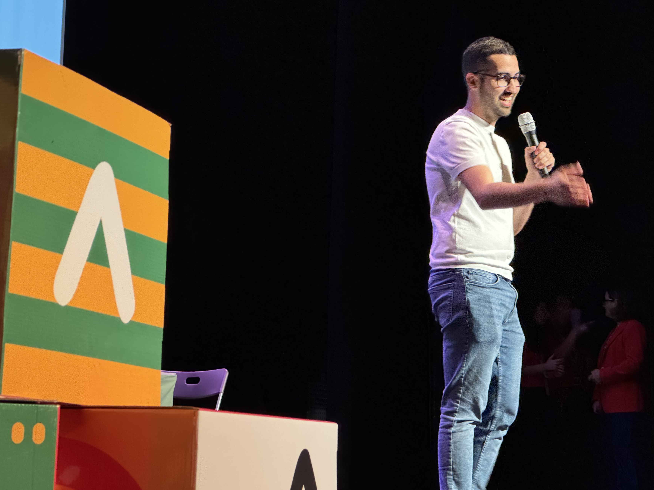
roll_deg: -2.0
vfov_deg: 16.4
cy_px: 250
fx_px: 1700
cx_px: 342
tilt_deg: +7.9
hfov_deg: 21.8
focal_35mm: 90
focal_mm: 9
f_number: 2.8
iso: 1250
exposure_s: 1/40
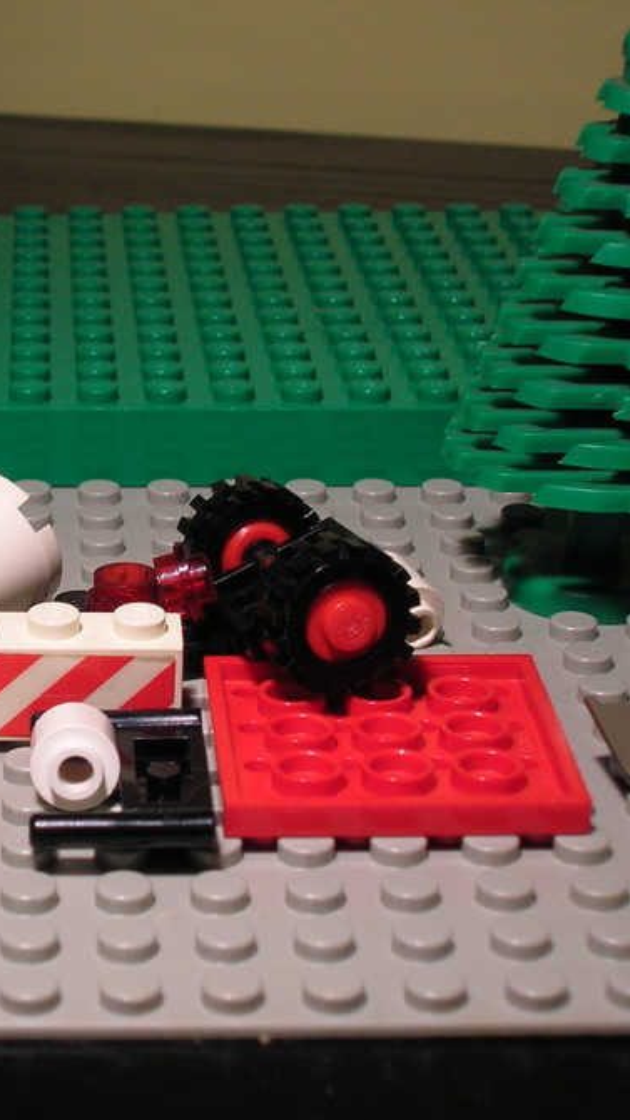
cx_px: 20
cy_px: 560
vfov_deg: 23.2
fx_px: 2735
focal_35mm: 92
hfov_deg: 13.0
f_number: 3.6
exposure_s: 1/17.4
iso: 50
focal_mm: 10.4
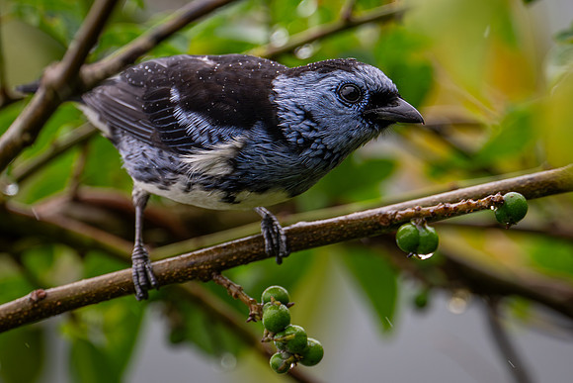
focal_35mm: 1122
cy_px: 195
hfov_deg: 1.8
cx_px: 343
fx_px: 17867
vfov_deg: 1.2
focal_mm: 560
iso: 800
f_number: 6.3
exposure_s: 1/500
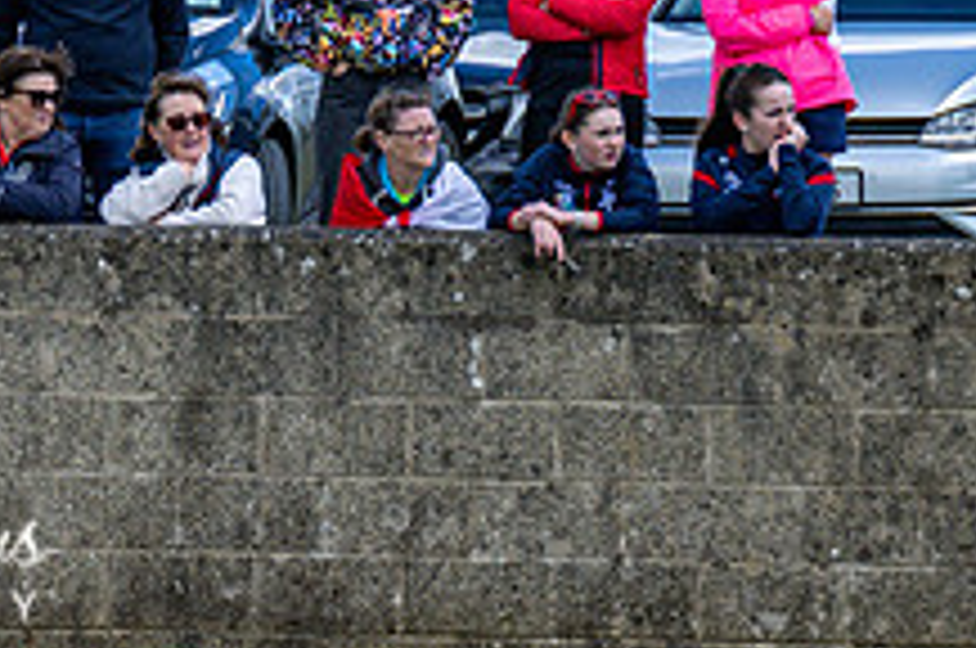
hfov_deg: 1.7
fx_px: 32566
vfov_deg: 1.1
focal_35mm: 1203
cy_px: 464
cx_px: -261
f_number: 2.8
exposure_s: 1/3200
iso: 320
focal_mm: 300
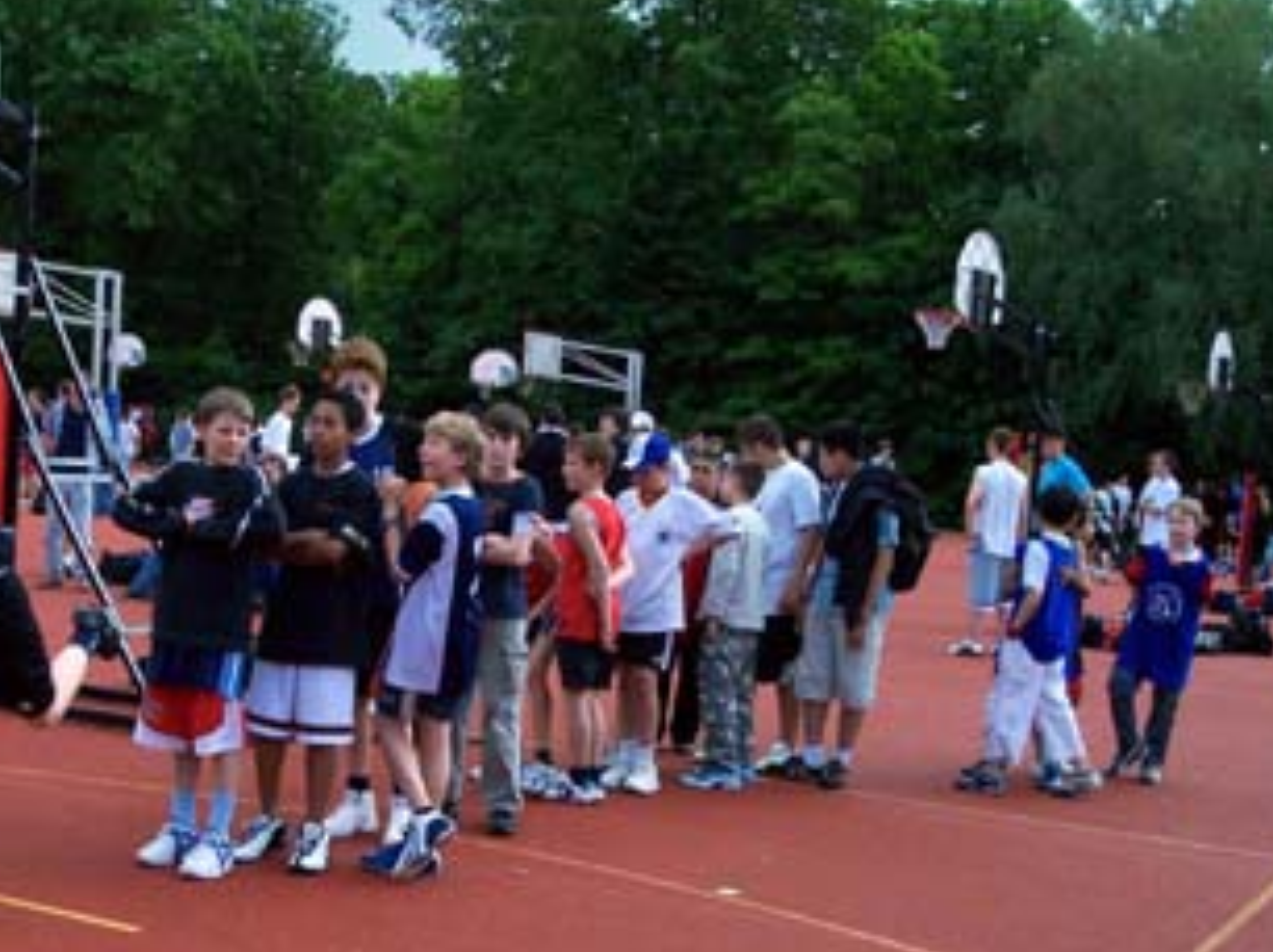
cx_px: 466
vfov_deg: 25.9
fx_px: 2058
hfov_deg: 34.2
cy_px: 669
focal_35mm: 56
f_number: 4.8
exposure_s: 1/250
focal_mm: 8
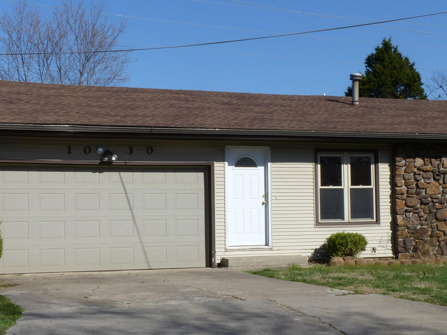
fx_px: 878
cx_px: 262
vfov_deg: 21.6
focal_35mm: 68
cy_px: 161
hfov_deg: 28.5
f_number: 7.1
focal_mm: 7.6
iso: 100
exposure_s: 1/400
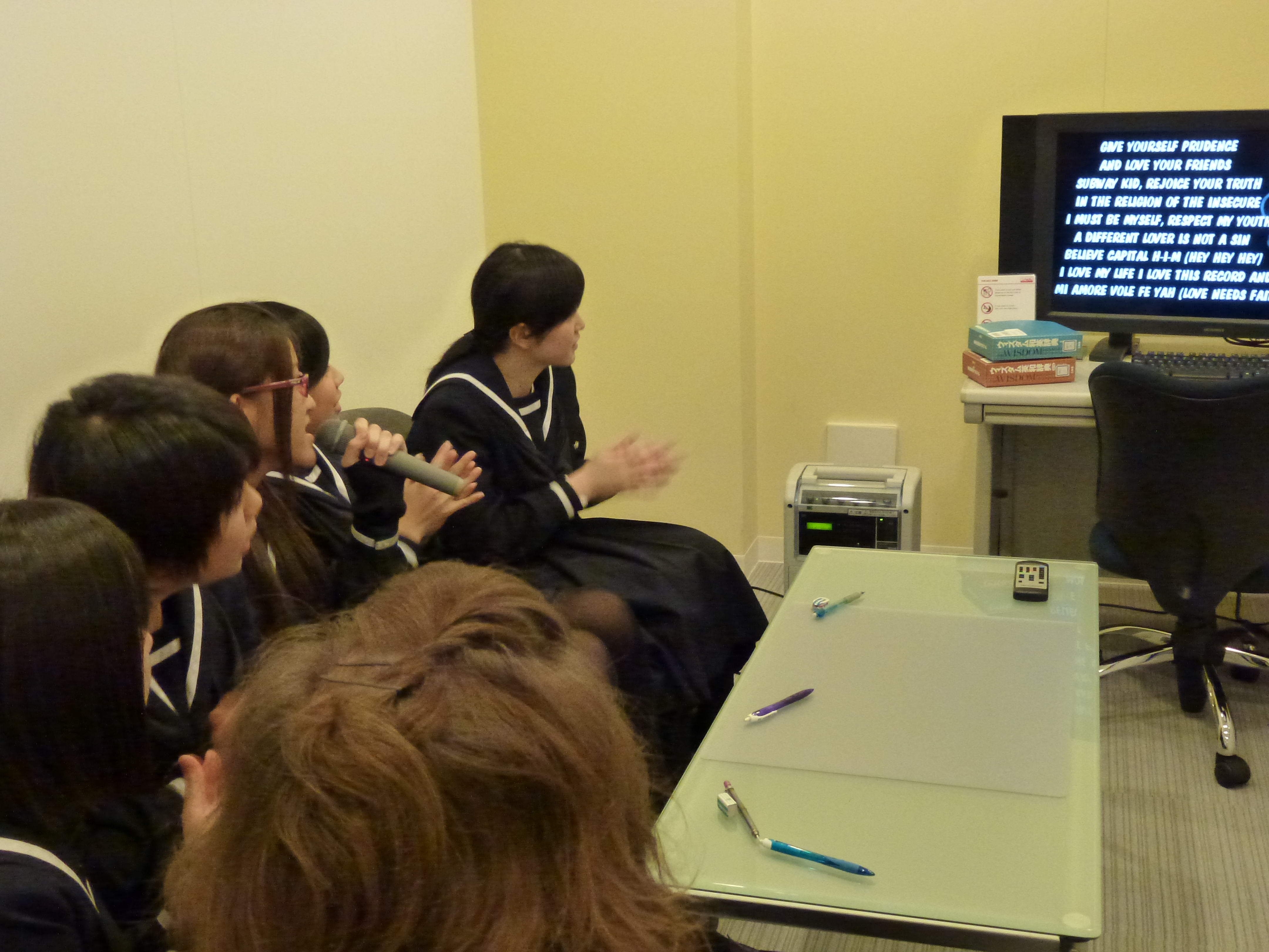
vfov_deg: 37.7
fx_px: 1393
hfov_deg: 49.0
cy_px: 476
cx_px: 634
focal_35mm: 38
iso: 800
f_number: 3.8
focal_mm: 6.8
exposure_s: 1/30
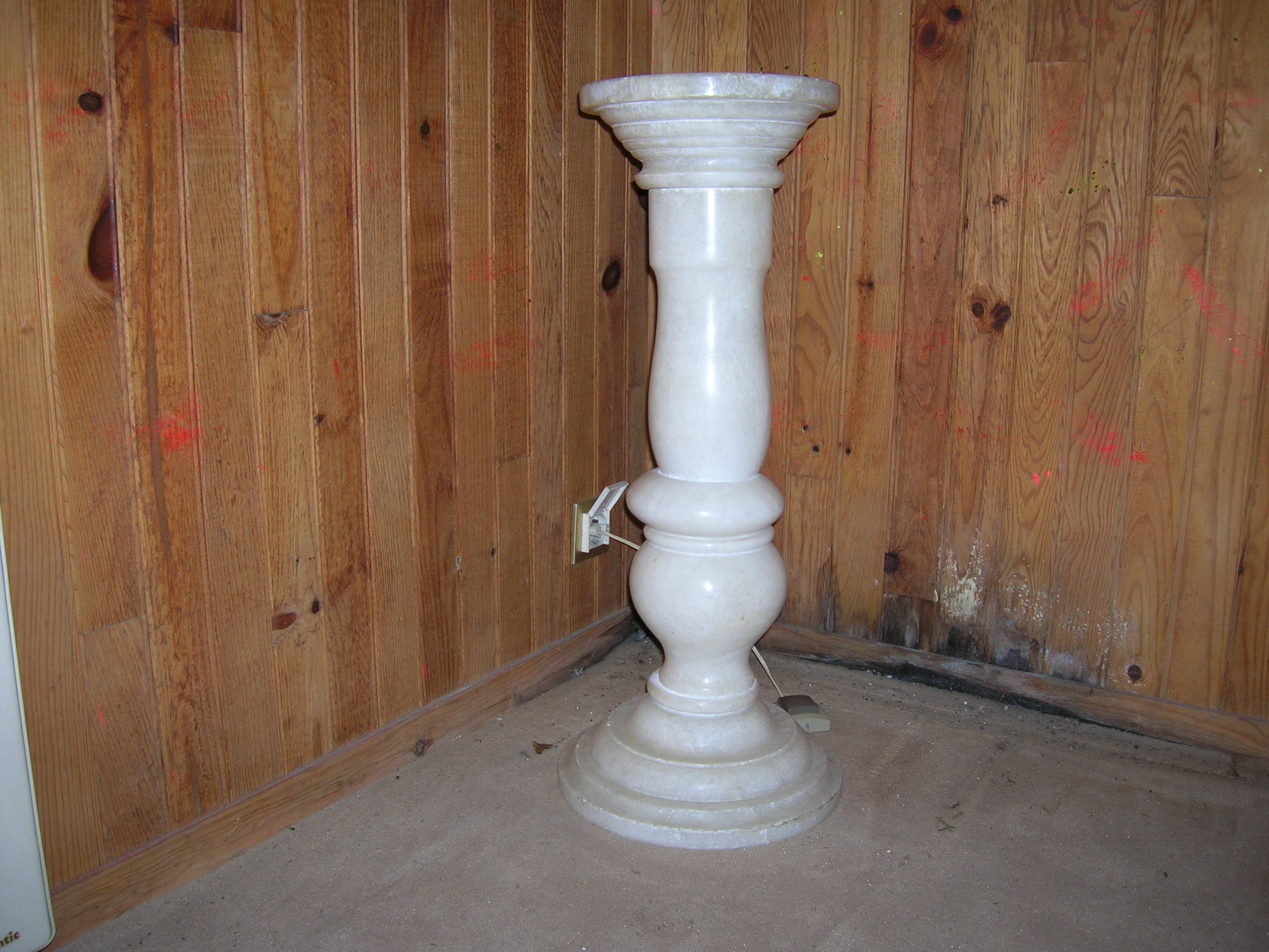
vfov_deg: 41.8
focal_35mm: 34
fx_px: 1246
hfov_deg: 54.0
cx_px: 634
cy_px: 476
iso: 50
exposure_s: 1/60.1
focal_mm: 5.7
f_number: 2.9
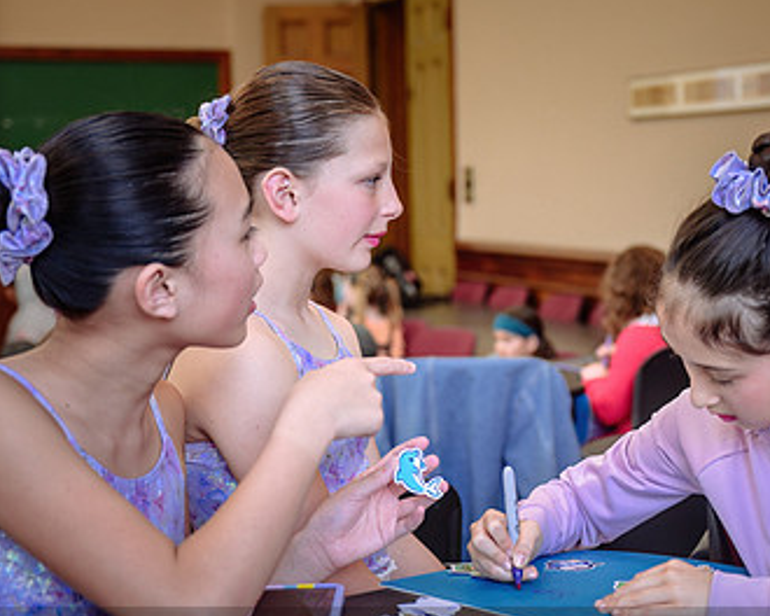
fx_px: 1504
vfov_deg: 23.1
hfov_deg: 28.6
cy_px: 365
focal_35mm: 66
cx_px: 485
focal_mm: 40
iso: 500
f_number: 2.8
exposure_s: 1/200
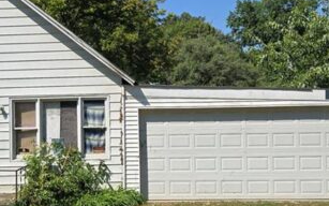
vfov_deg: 21.3
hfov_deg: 33.4
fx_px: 547
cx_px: 137
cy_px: 113
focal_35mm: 61
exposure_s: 1/2333
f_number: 1.8
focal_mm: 5.4
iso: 25
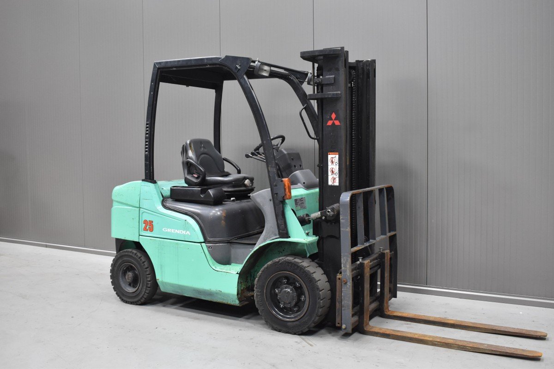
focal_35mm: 34
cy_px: 184
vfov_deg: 38.4
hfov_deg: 55.1
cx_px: 277
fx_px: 531
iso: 1250
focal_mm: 23
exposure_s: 1/40
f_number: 5
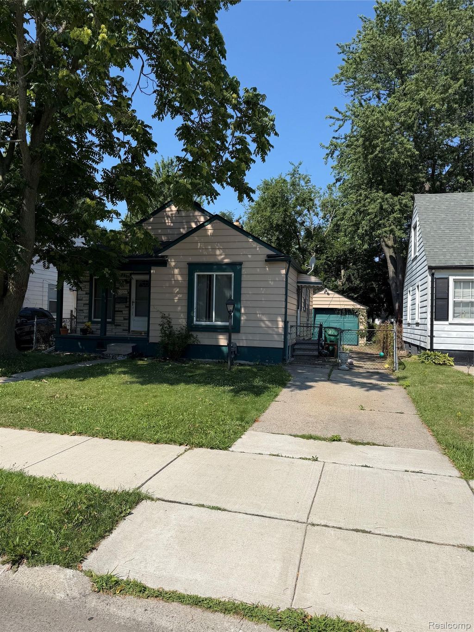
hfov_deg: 56.8
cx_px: 237
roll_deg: +0.3
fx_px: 438
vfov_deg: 71.6
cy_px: 316
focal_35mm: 24
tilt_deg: +4.4
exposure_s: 1/6173
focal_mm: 6.76
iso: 80
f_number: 1.78
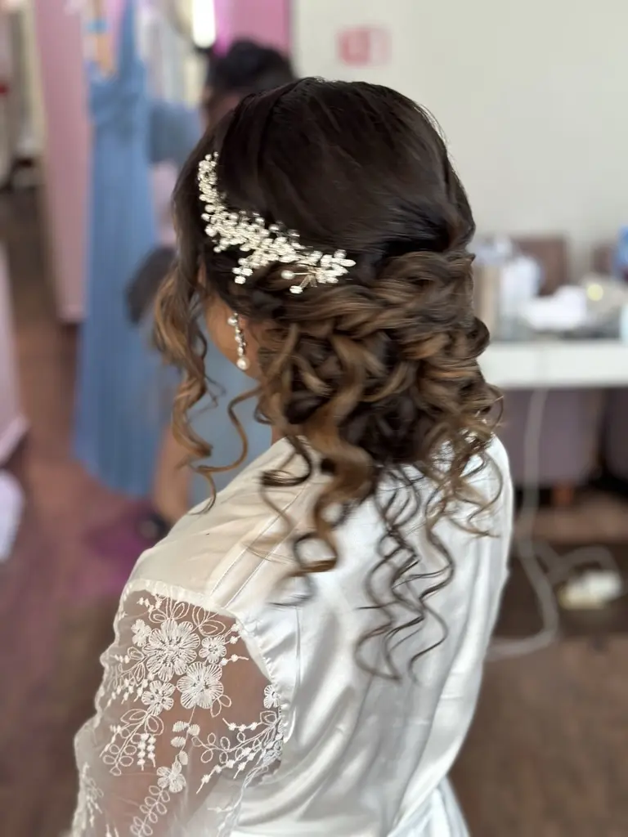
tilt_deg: -19.6
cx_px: 314
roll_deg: +0.8
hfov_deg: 30.3
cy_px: 418
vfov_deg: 39.7
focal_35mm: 48
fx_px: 1161
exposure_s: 1/60
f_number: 1.78
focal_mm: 6.86
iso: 200
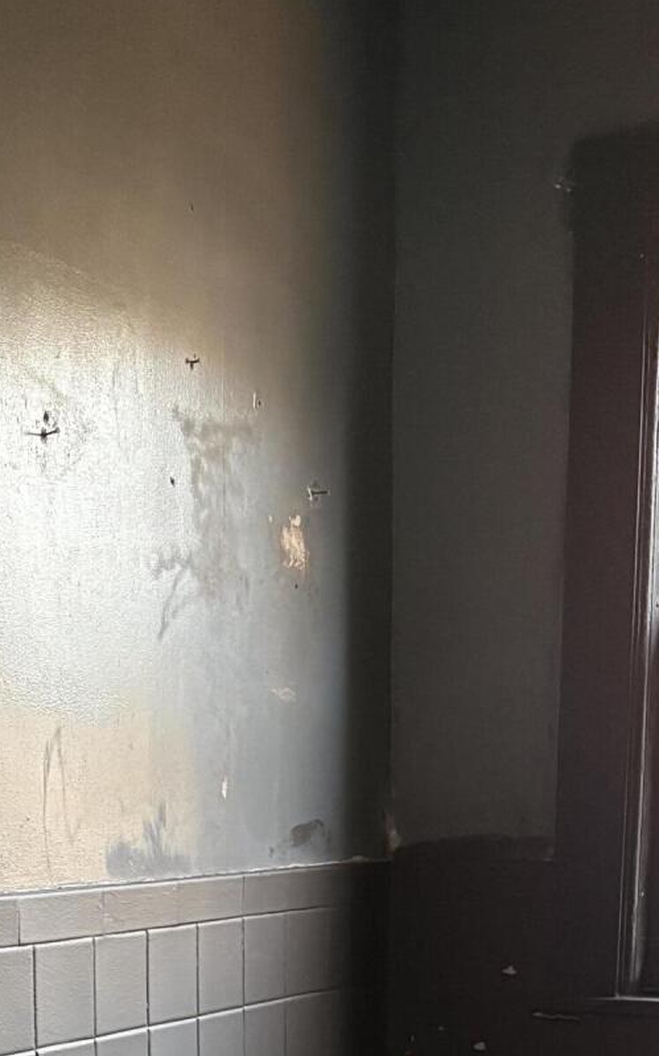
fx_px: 1984
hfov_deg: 18.8
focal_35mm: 69
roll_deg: -0.2
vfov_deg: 27.0
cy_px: 1204
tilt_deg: -11.4
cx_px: 244
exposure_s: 1/30
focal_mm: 5.96
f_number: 1.6
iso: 640
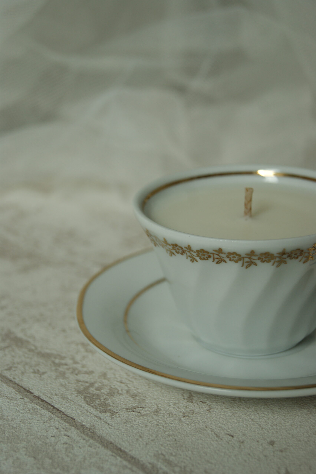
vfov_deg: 24.6
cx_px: 158
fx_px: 1087
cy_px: 237
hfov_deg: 16.5
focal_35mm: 82
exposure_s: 1/100
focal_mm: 55
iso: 125
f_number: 5.6
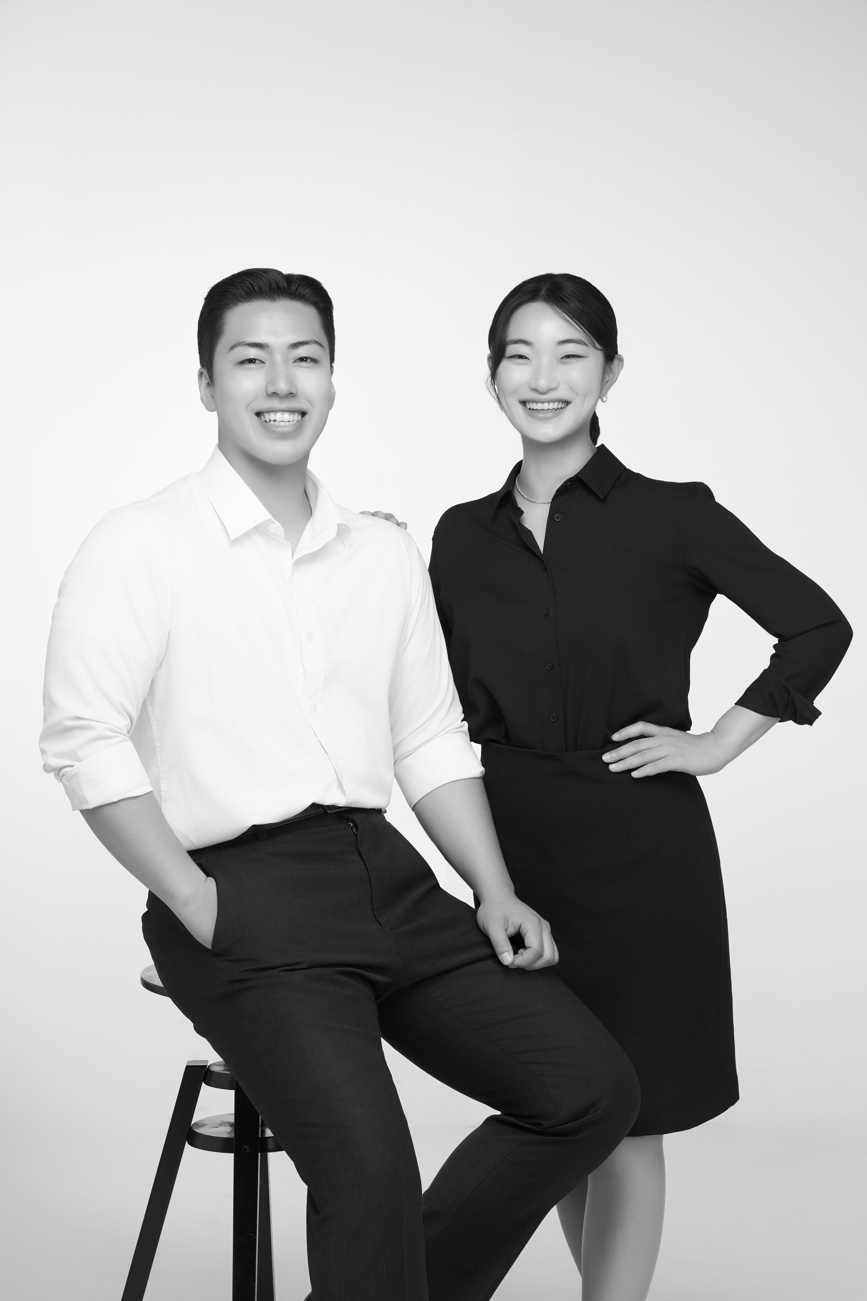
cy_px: 650
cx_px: 434
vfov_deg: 23.9
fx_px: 3071
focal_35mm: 85
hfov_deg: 16.1
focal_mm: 85
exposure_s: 1/125
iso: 100
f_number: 8
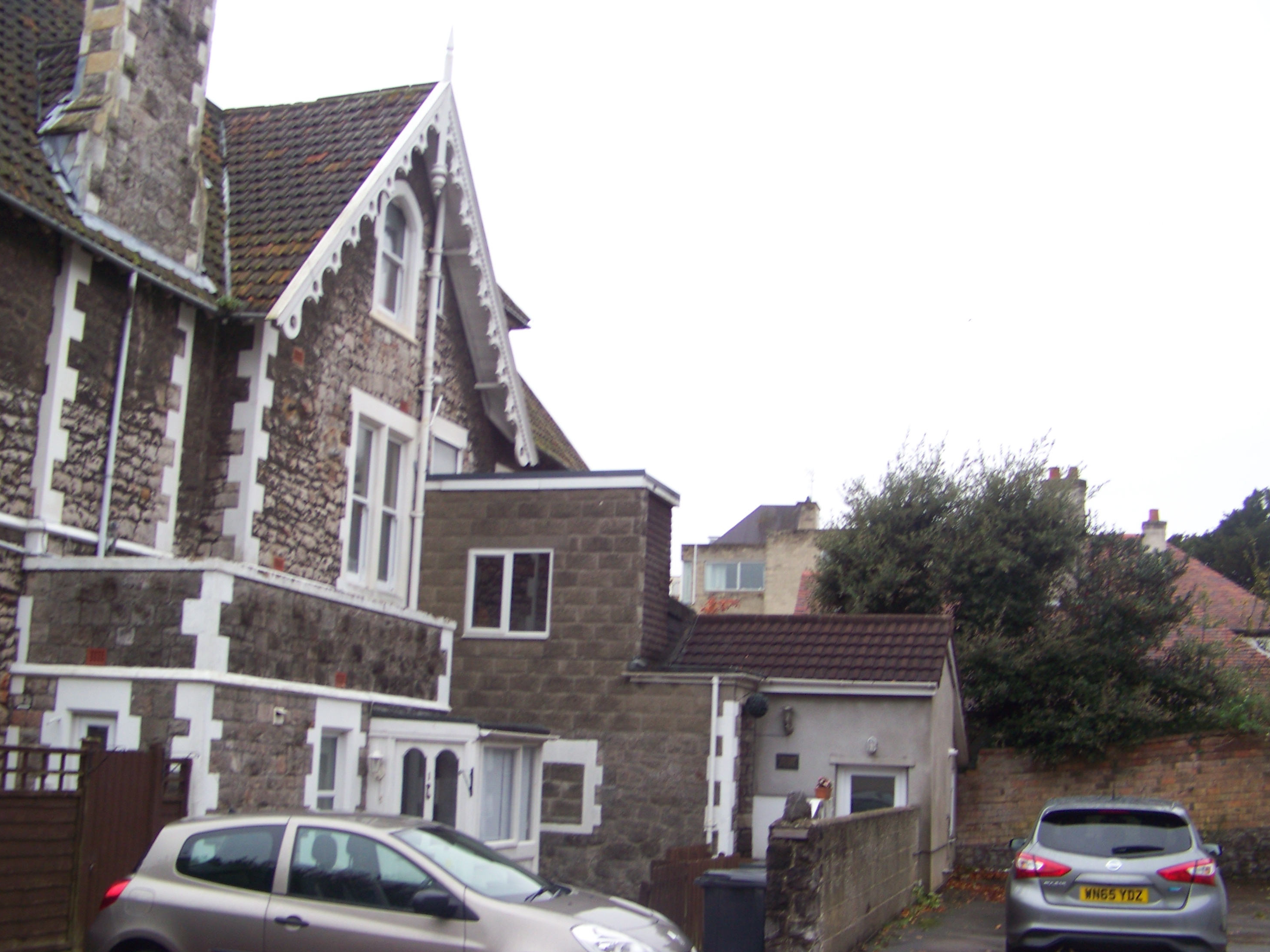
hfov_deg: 46.8
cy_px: 495
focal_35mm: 40
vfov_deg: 35.9
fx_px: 1467
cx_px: 603
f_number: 2.8
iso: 66
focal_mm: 5.85
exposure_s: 1/200
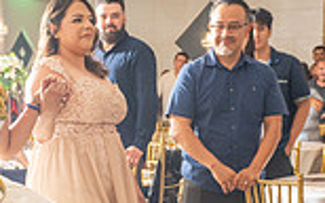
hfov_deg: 22.3
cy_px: 265
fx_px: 814
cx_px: 70
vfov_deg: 13.6
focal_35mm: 92
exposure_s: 1/200
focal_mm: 24
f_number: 4.5
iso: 500
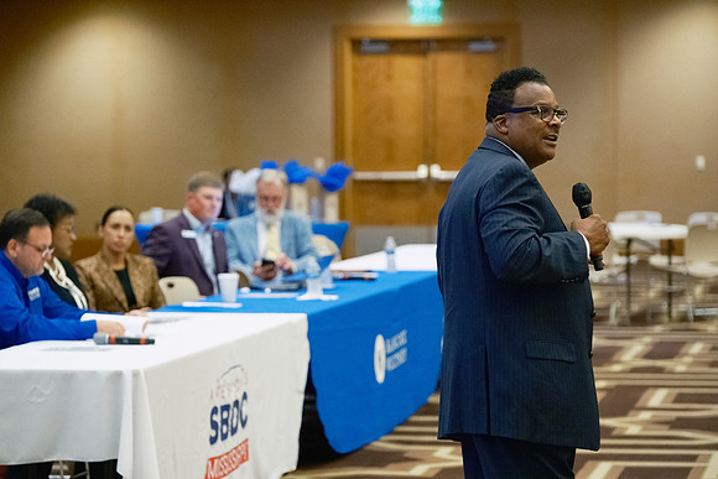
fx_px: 2713
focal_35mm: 136
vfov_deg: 10.1
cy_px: 240
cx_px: 359
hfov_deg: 15.1
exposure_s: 1/125
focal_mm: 90.6
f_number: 2.8
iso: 6400
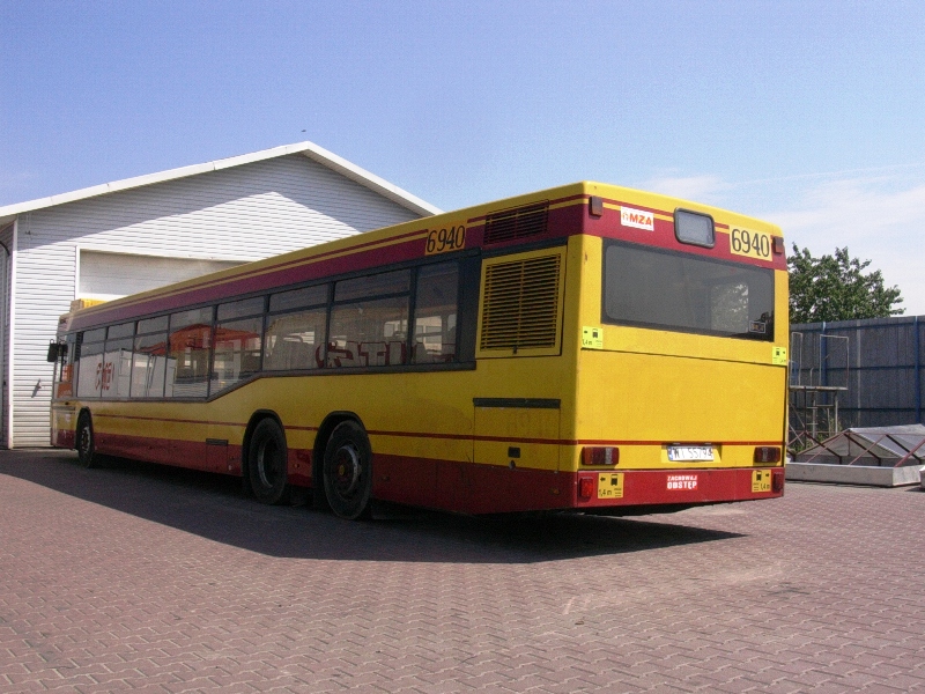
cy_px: 347
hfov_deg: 50.1
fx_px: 989
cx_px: 462
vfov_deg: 38.7
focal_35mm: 37
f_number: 5.4
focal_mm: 5.6
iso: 70
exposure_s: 1/430
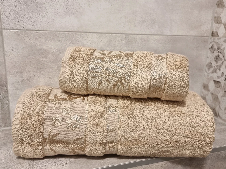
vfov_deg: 56.8
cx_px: 113
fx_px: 157
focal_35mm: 24
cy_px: 84
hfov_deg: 71.6
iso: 160
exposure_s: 1/100
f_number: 1.8
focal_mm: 6.7
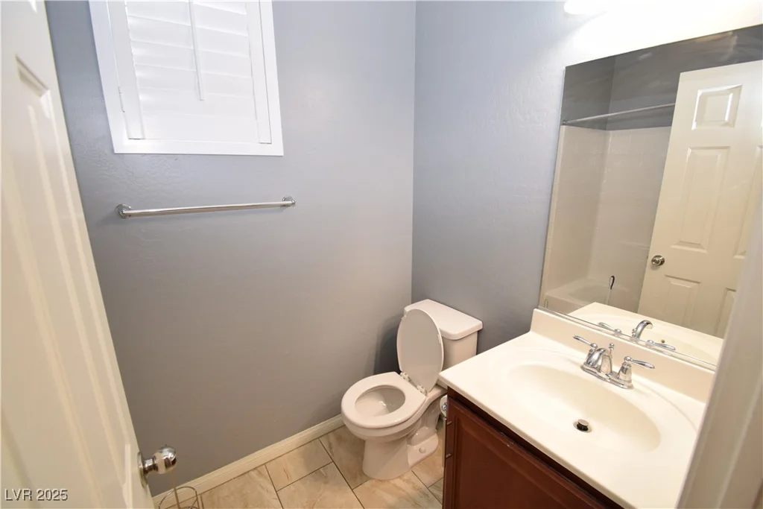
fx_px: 318
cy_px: 254
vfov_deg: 77.3
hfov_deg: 100.4
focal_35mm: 15
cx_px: 382
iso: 400
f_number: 5.6
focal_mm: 10
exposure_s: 1/30
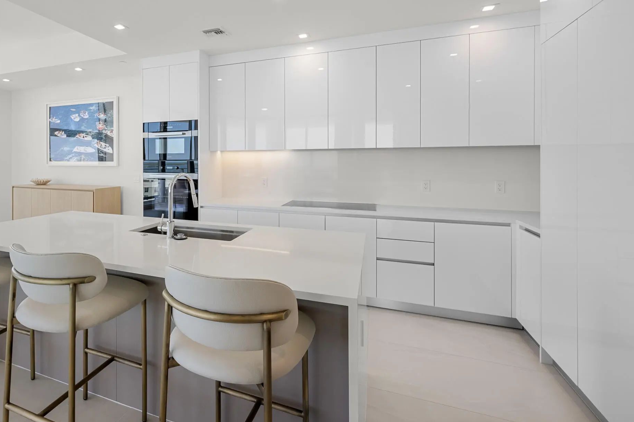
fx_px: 335
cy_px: 159
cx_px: 228
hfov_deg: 84.8
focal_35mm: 19
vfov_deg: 63.7
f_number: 8
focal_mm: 14
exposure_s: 1/40
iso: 500
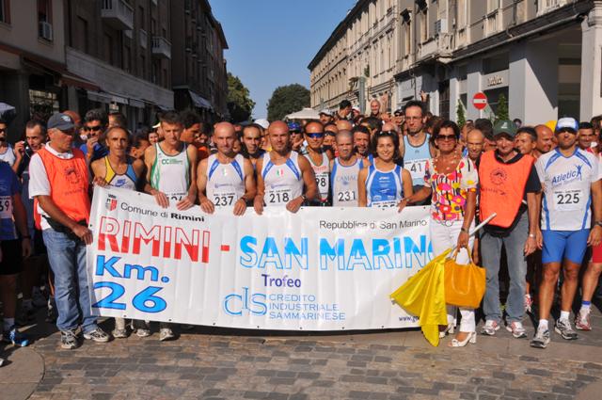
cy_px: 200
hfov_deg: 53.2
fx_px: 601
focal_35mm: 36
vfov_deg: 36.8
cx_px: 301
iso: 250
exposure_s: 1/250
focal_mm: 24
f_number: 18
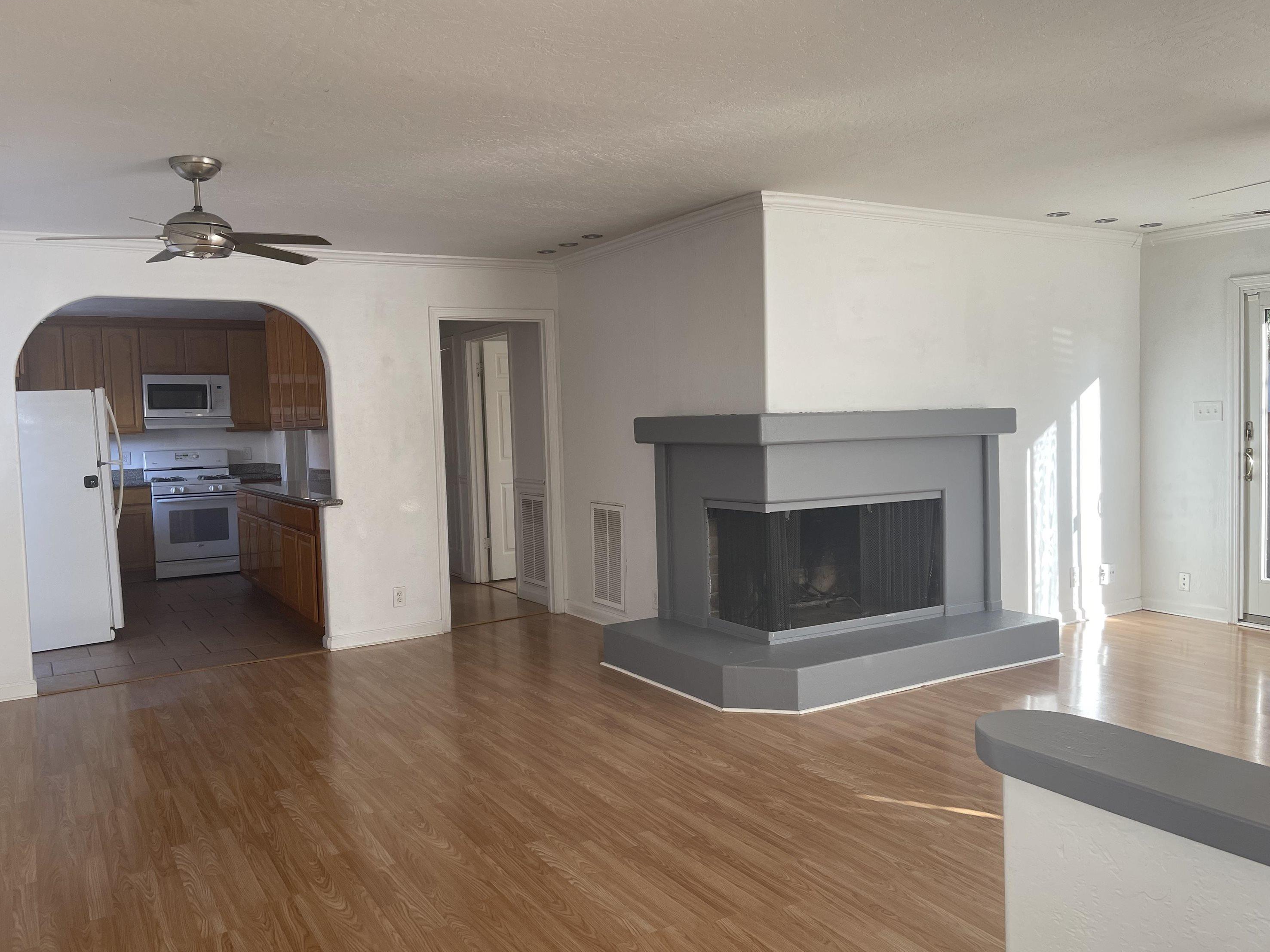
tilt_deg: -4.5
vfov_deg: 53.1
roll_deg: +0.6
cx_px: 626
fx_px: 954
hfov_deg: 67.3
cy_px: 469
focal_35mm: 26
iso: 64
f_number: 1.6
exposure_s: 1/121
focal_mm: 5.1
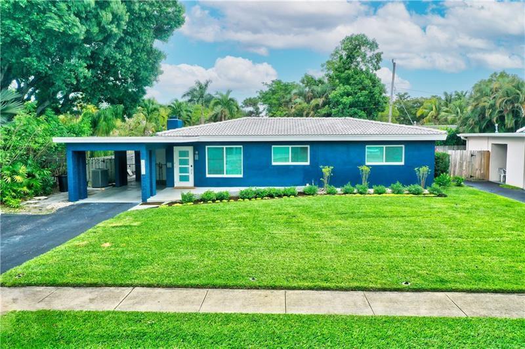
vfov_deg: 46.3
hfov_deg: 65.5
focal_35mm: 28
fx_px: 408
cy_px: 174
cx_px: 262
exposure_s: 1/400
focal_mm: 10.3
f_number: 5.6
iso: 100
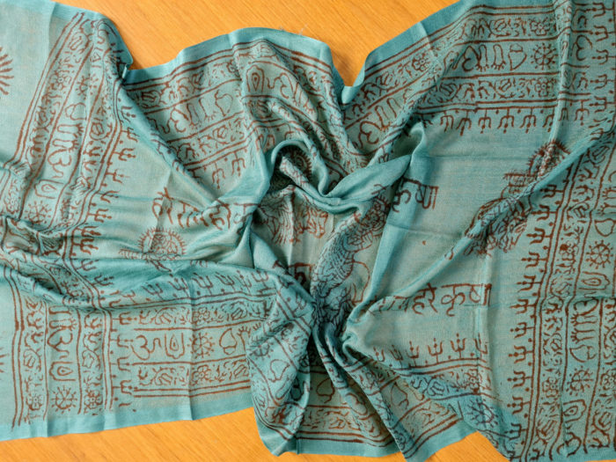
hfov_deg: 67.3
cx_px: 308
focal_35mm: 26
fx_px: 463
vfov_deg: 53.1
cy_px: 231
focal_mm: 5.4
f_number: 1.8
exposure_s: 1/60
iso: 250
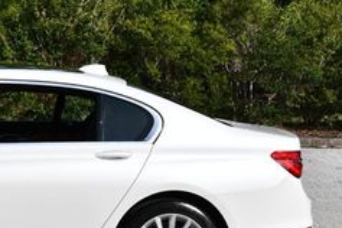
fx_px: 1130
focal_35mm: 119
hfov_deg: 16.5
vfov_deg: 11.5
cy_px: 69
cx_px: -71
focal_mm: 22
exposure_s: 1/320
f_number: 9
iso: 100
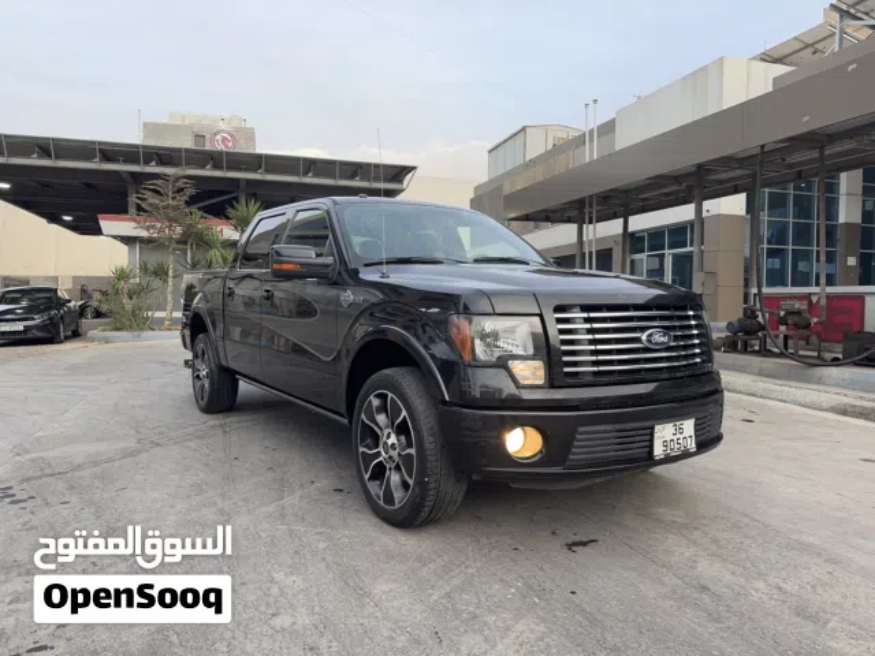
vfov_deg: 56.8
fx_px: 607
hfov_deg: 71.6
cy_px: 328
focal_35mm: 24
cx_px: 438
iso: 64
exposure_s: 1/164
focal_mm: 6.76
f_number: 1.78
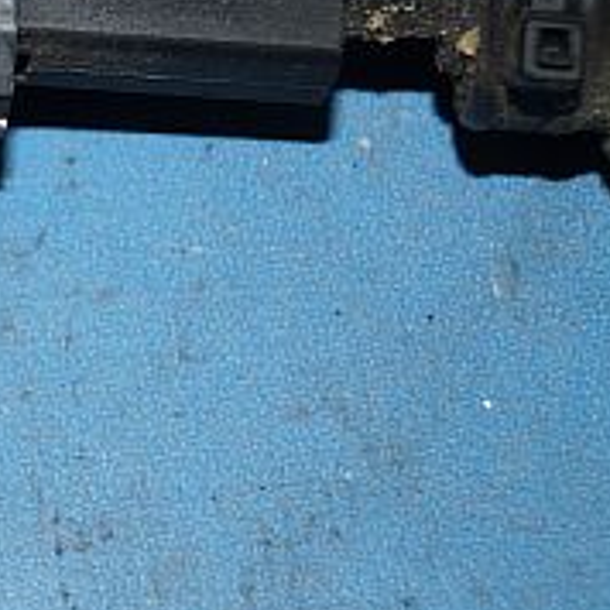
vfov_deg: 10.9
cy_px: 149
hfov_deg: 10.6
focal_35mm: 160
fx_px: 3190
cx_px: -291
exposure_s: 1/60
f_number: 4.5
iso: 125
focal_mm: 28
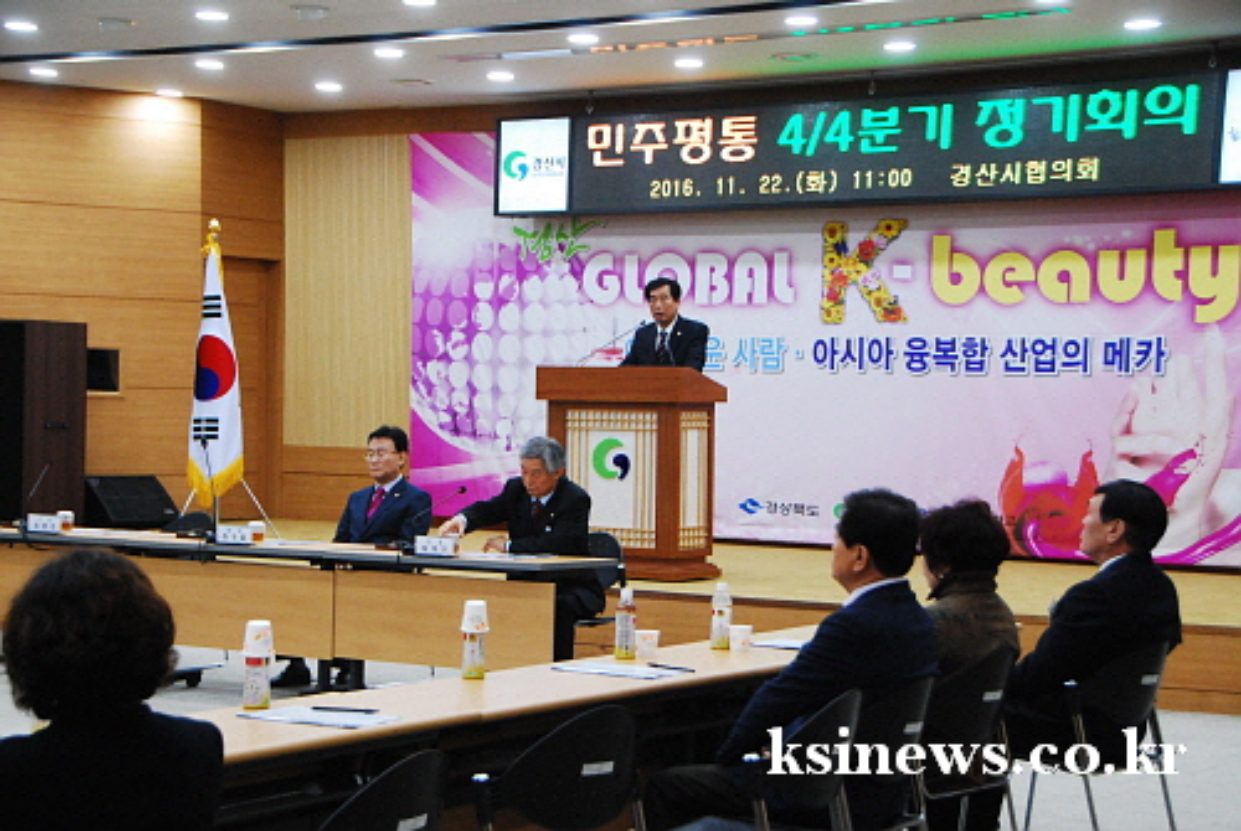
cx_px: 620
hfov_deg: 28.0
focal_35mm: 72
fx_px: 2486
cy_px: 416
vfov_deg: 19.0
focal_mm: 48
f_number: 5.6
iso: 1600
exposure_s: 1/125
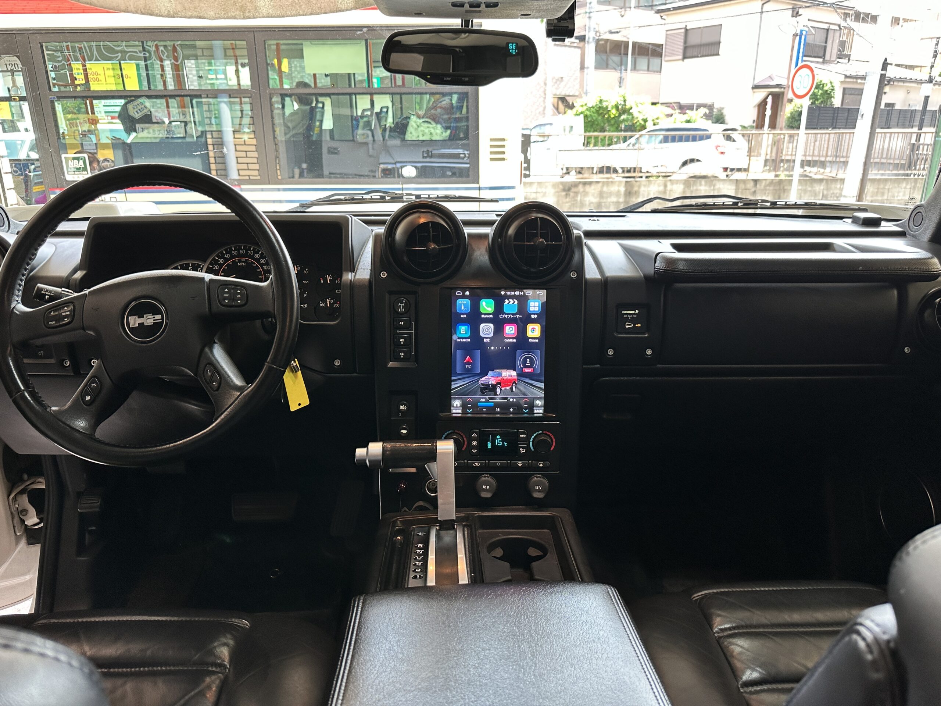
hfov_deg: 71.6
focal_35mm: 24
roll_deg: +0.6
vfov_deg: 56.8
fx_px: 652
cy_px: 353
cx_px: 470
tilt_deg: -17.1
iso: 160
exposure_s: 1/100
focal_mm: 6.86
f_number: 1.78
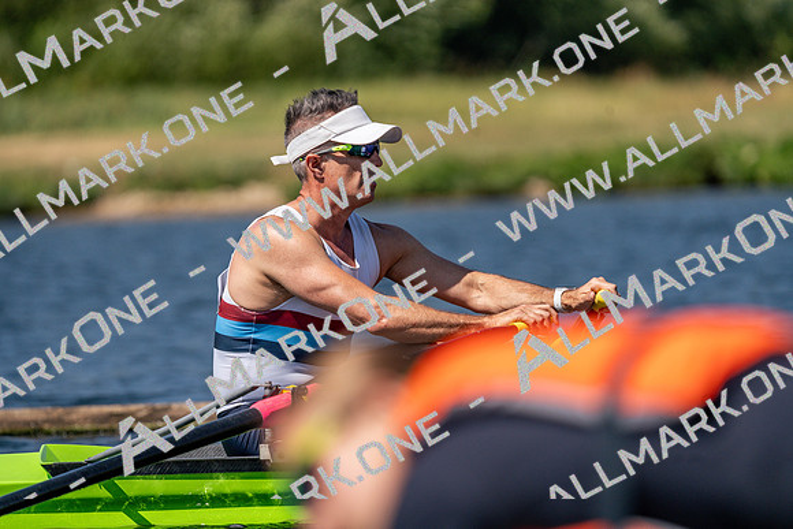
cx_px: 396
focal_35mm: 411
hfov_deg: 5.0
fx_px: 9055
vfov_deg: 3.3
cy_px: 264
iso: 200
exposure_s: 1/2000
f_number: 6.3
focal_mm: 411
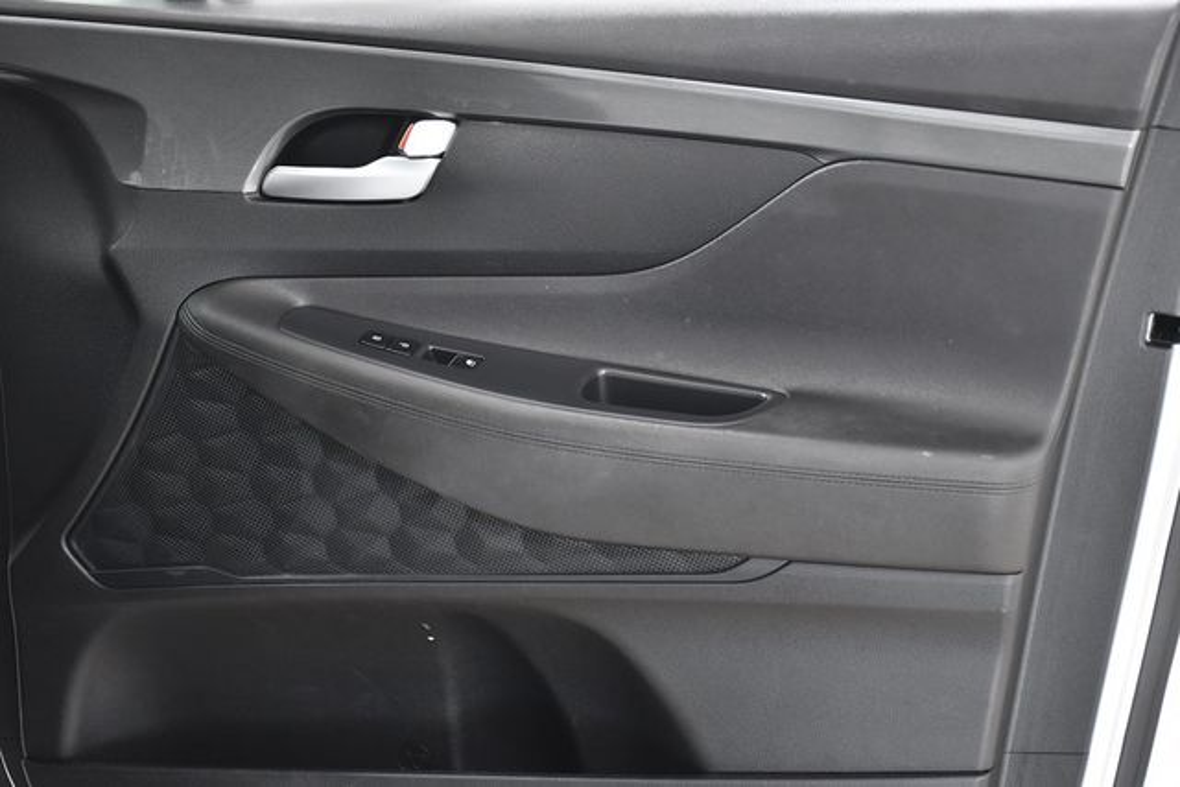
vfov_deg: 18.9
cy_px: 394
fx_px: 2360
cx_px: 590
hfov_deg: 28.1
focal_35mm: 72
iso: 1250
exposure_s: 1/80
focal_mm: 48
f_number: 4.5
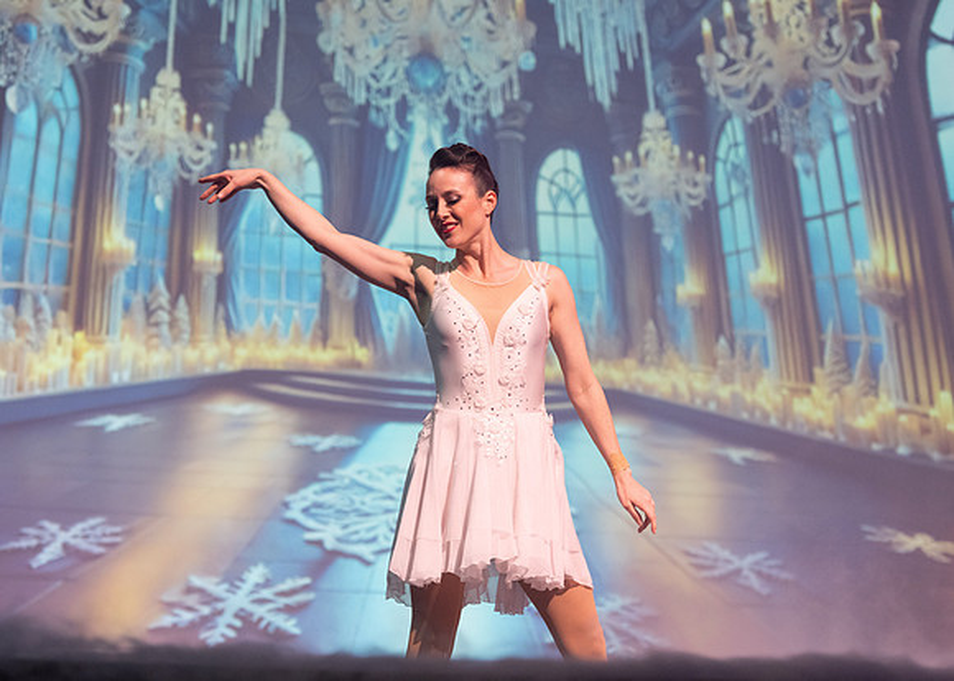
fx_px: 3006
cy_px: 368
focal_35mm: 111
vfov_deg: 12.9
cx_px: 473
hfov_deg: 18.0
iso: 1600
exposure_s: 1/400
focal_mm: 98
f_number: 2.8
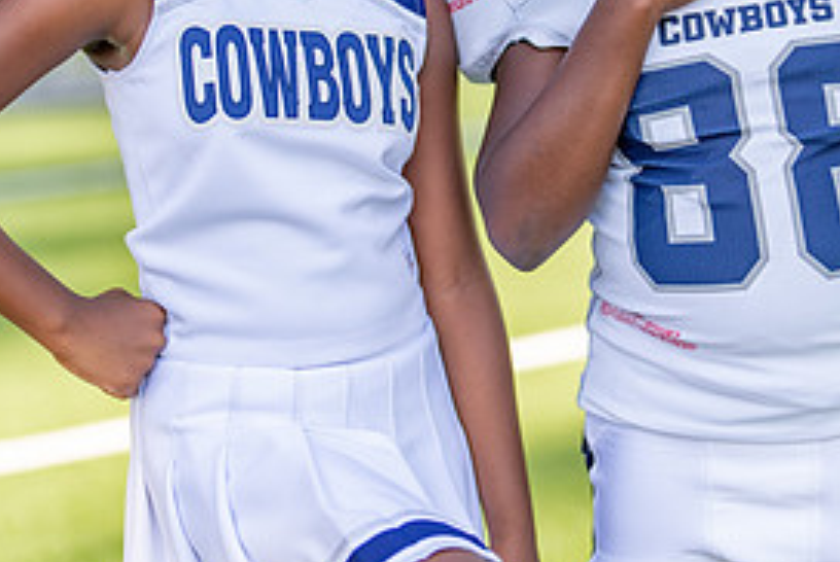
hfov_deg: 17.4
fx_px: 2733
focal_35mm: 117
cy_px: 86
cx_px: 574
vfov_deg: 11.7
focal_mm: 50
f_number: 1.2
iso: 100
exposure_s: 1/1600
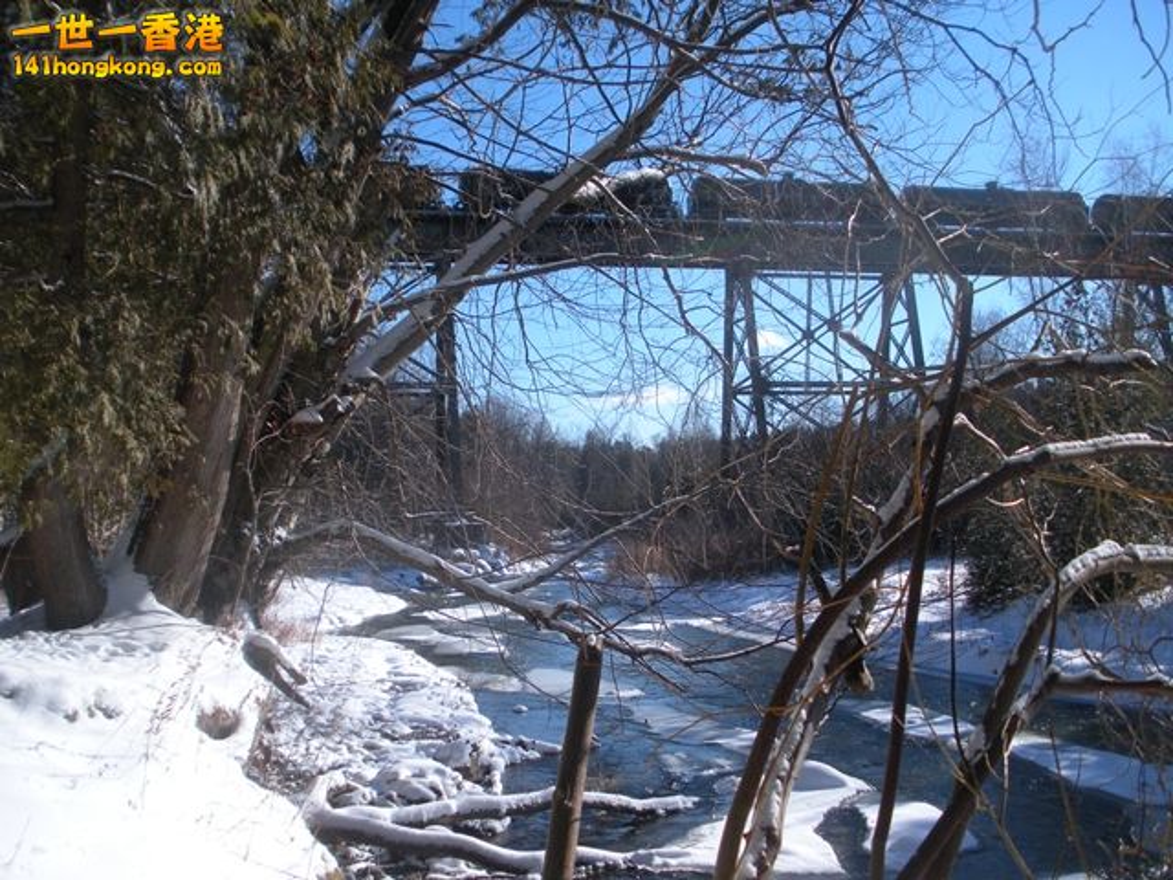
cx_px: 586
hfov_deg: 51.4
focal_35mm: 36
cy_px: 440
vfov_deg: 39.7
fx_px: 1220
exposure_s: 1/750
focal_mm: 6.3
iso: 64
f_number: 3.5
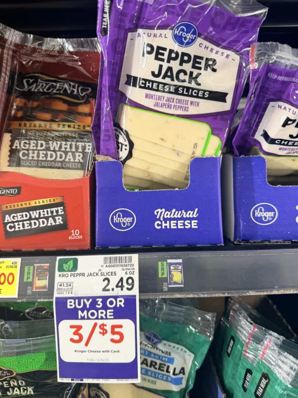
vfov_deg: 71.6
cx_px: 149
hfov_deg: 56.8
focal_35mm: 24
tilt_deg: +1.0
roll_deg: +0.8
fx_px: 275
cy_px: 199
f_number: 1.78
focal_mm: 6.76
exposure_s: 1/126
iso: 100
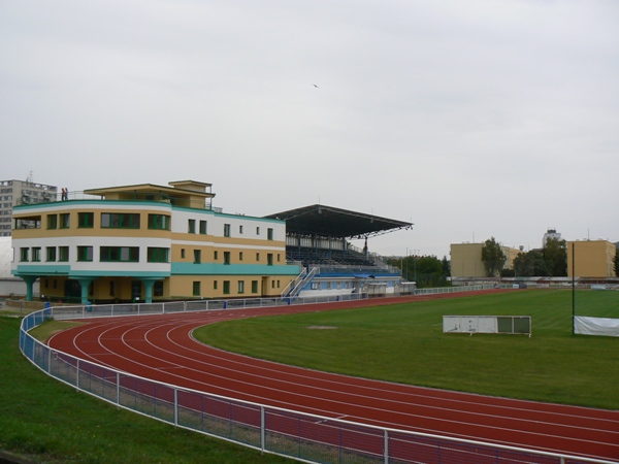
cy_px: 232
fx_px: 644
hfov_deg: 51.4
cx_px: 310
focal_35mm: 36
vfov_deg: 39.7
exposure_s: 1/80
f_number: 4
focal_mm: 6
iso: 80
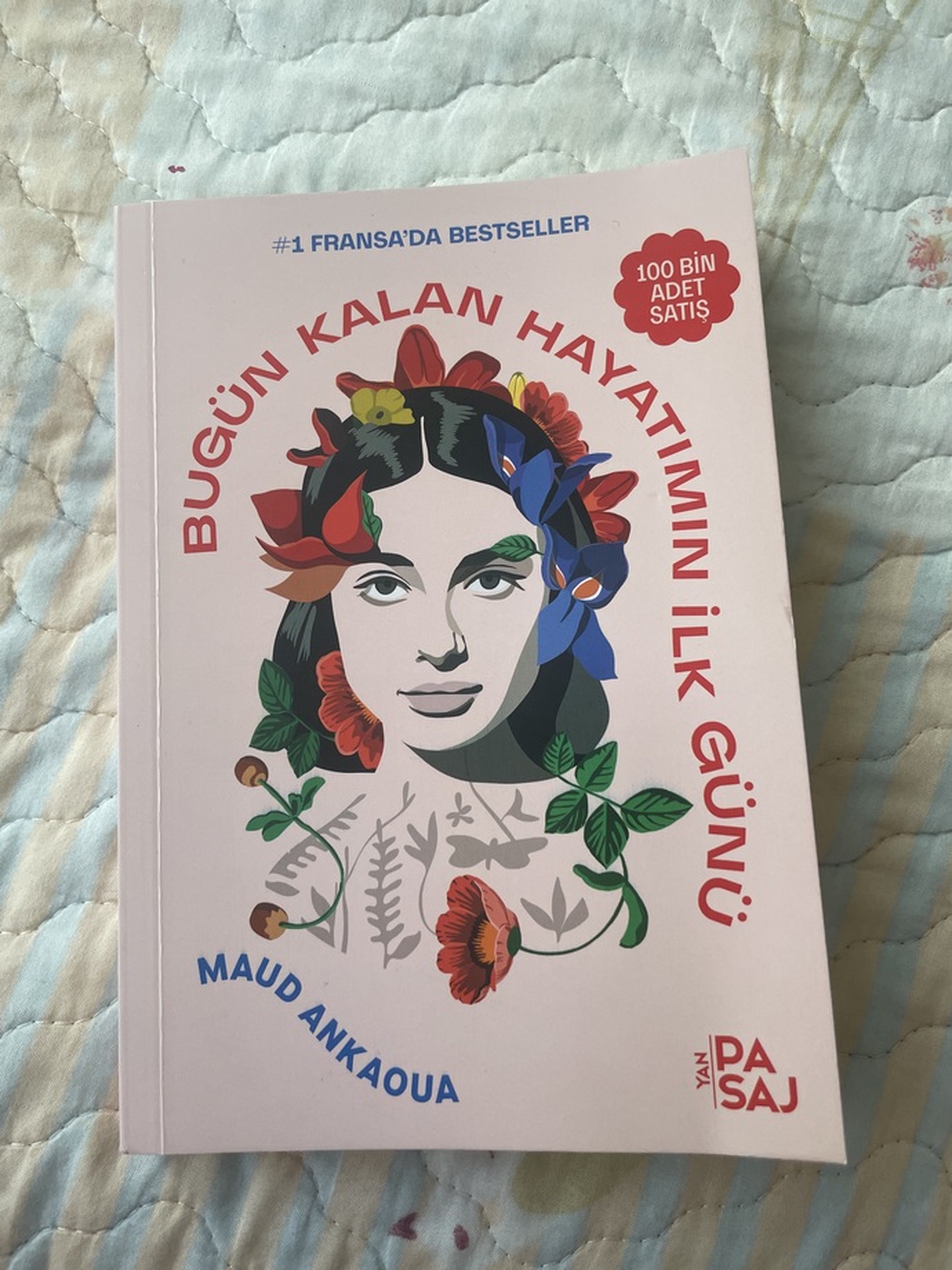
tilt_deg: -82.2
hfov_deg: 53.1
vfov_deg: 67.3
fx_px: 953
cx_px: 476
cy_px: 635
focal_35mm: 26
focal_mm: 4.2
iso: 125
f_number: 1.6
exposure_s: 1/121
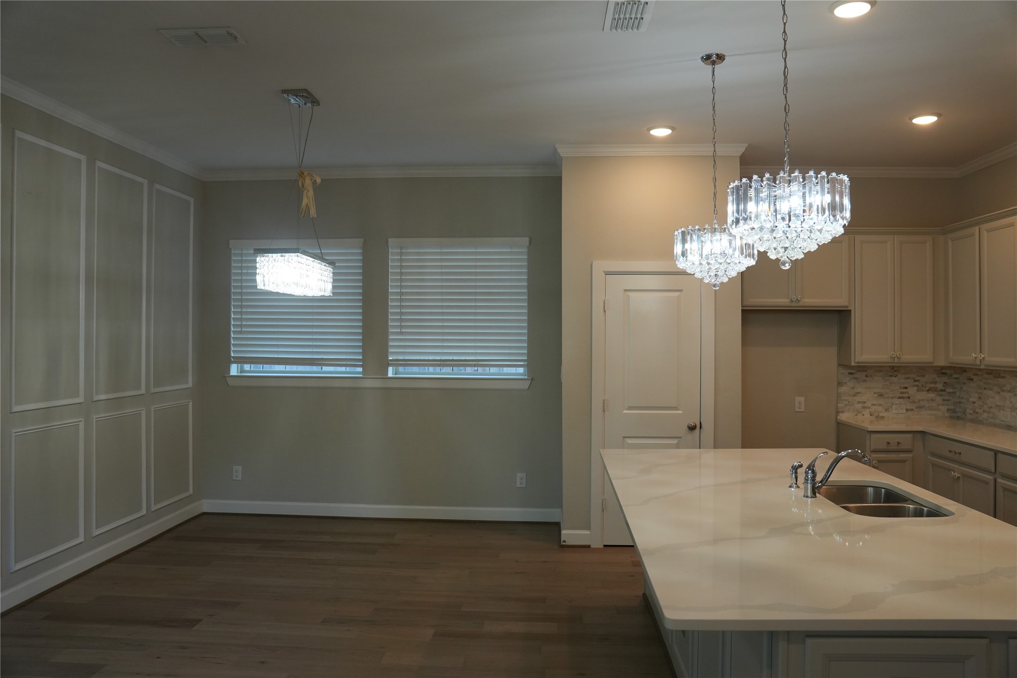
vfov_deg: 50.4
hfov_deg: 70.4
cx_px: 508
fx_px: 720
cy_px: 339
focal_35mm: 26
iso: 800
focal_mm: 17
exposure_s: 1/160
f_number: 4
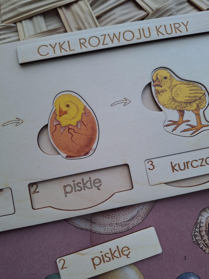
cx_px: 104
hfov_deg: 58.9
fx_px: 185
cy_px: 140
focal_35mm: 23
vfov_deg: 73.9
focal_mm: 5.54
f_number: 1.8
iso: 40
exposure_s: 1/263
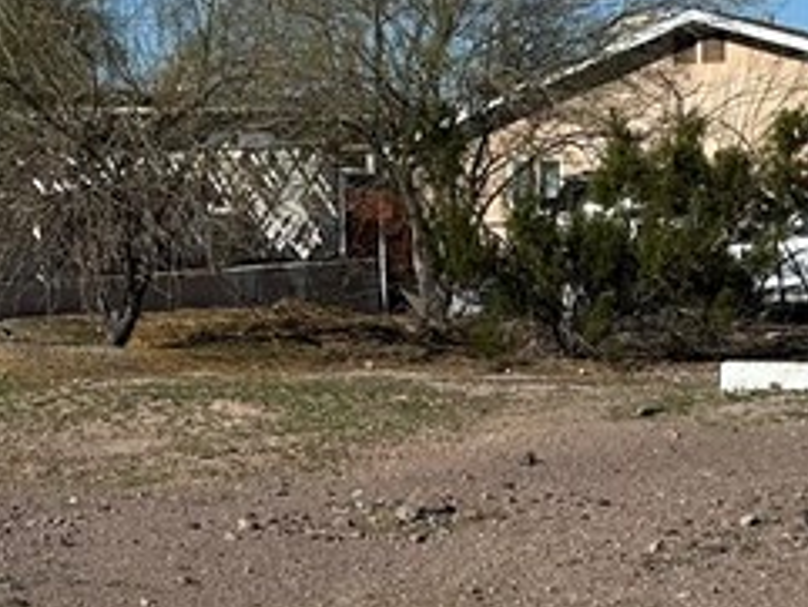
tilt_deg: -9.9
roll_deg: +2.0
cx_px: 409
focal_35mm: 102
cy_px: 617
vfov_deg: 14.3
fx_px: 2382
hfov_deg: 19.3
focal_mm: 6.86
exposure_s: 1/7576
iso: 80
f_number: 1.78
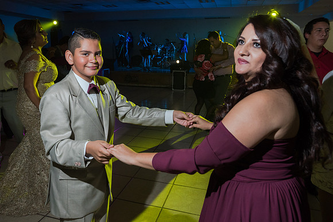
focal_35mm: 29
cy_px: 93
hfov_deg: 63.1
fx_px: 269
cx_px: 139
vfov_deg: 44.7
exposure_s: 1/125
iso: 1600
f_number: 4.5
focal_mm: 25
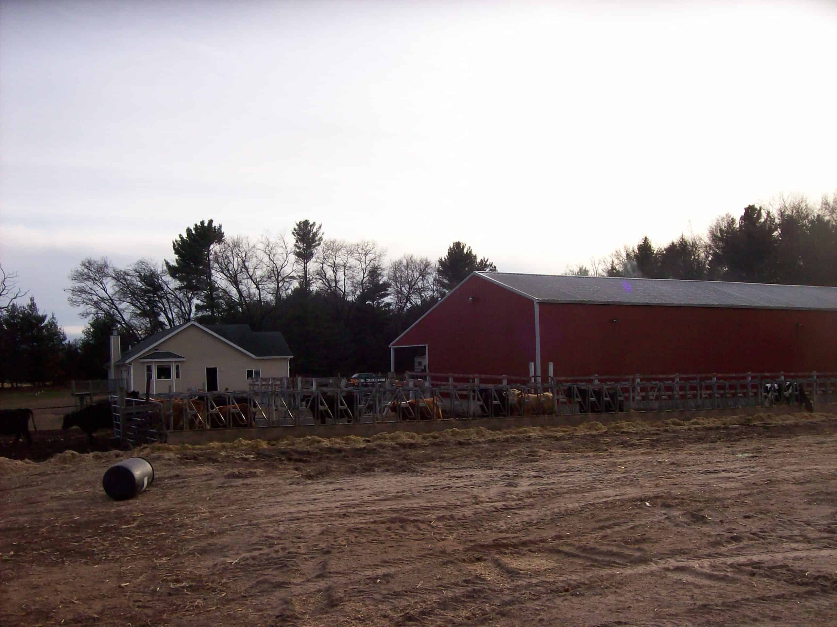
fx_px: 870
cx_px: 418
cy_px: 314
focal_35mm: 36
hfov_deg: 51.4
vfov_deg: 39.6
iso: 80
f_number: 4.8
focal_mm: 6
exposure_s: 1/474
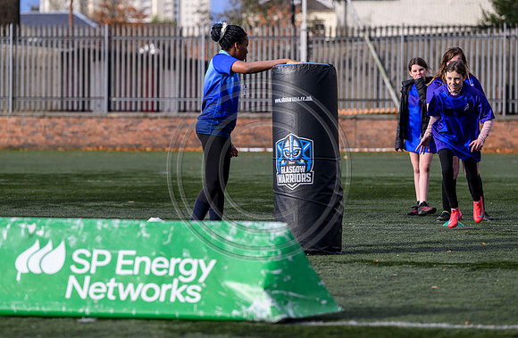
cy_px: 160
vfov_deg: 8.1
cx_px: 275
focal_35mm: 168
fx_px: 2402
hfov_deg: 12.3
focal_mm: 140
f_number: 3.5
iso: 500
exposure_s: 1/2000
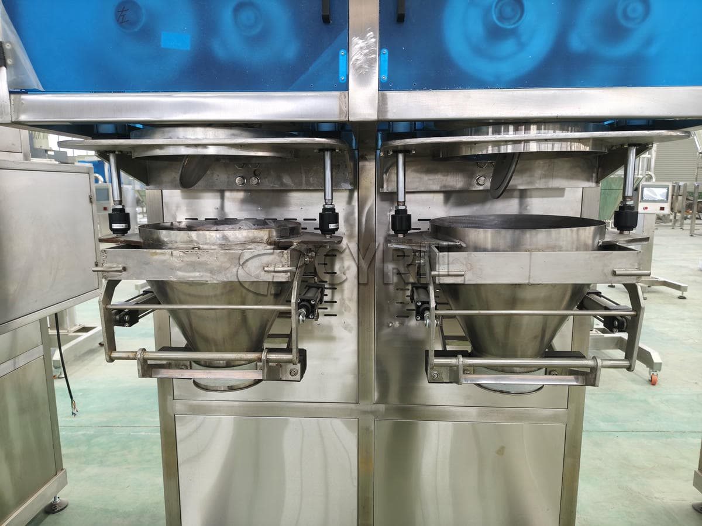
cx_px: 351
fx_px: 466
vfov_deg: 58.9
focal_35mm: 23
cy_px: 263
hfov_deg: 73.9
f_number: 1.88
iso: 125
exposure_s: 1/80.1
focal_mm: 5.56
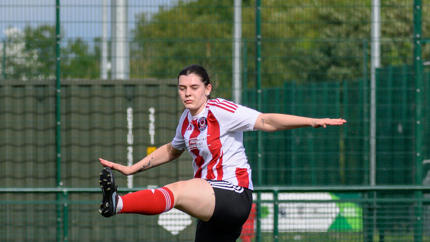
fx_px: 8836
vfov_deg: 1.6
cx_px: 264
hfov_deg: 2.8
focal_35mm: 775
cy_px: 239
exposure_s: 1/1600
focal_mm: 180
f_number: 4.8
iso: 280
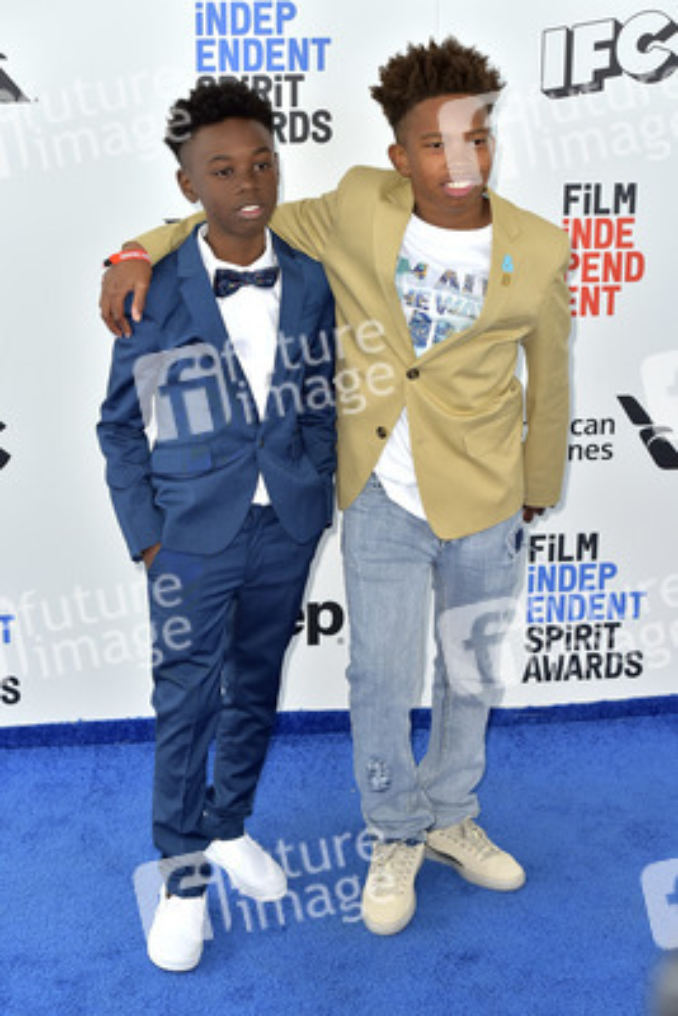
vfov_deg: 28.8
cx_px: 339
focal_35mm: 70
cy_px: 508
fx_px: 1976
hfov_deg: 19.5
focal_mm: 70
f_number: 6.3
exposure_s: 1/320
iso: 500
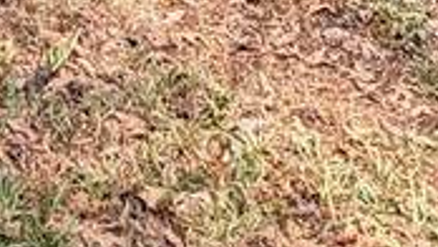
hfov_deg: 17.6
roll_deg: +2.3
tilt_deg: +8.2
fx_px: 1301
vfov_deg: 8.0
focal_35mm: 112
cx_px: -164
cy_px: -648
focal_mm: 2.22
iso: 50
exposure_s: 1/344
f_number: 2.2
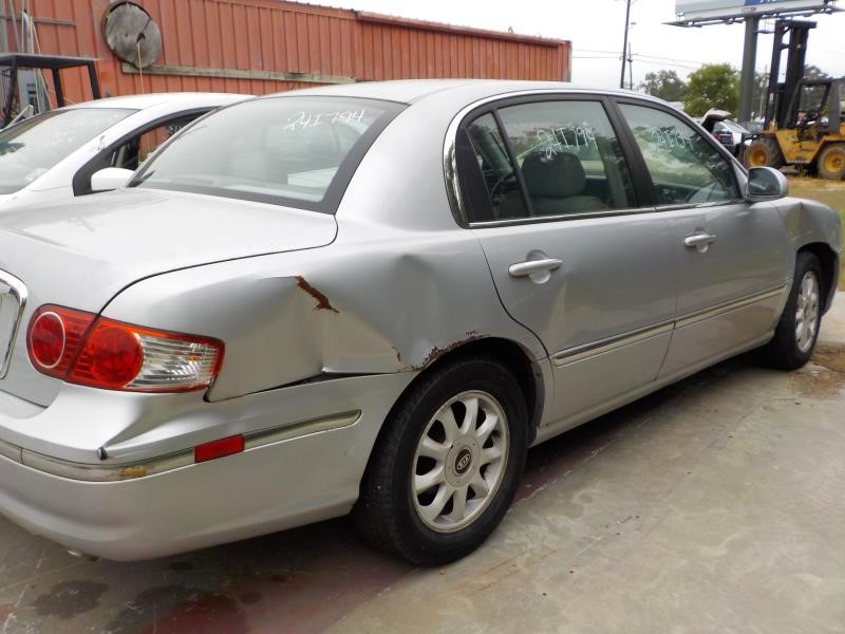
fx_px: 732
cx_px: 422
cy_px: 317
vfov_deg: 46.8
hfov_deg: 60.0
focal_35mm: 30
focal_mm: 4.1
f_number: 3.3
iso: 125
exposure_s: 1/250
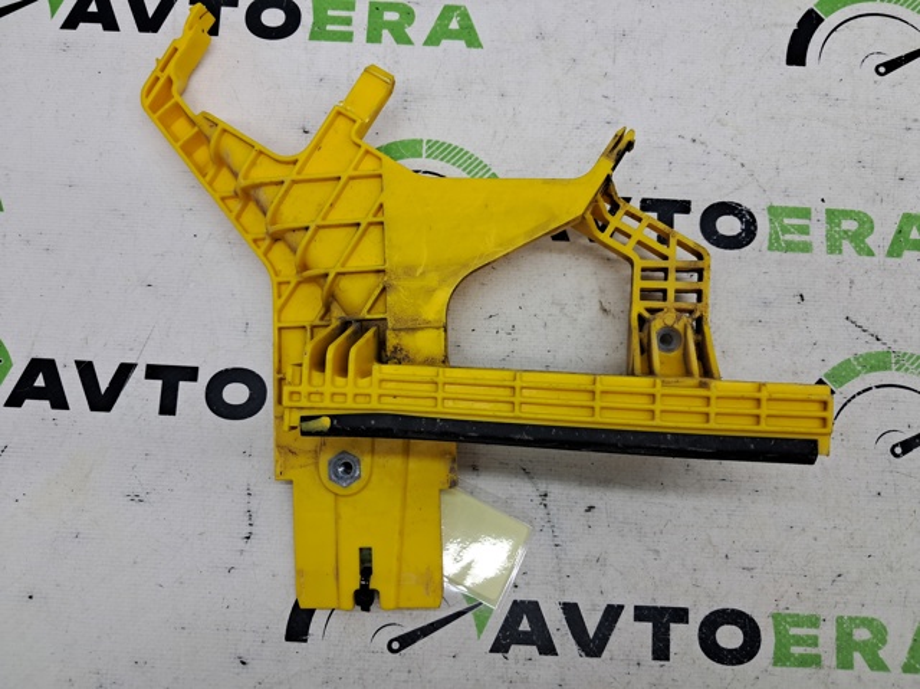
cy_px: 344
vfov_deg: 51.3
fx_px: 717
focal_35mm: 27
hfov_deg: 65.4
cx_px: 460
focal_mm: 4
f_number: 1.8
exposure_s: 1/100
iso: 50
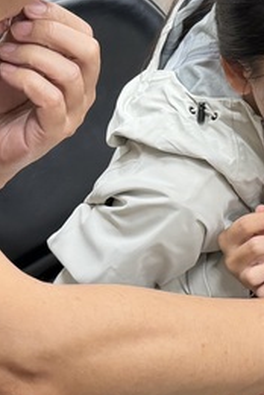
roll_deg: +7.7
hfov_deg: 11.7
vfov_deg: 17.8
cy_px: 225
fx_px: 1262
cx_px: 302
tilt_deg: -34.7
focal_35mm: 115
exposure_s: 1/60
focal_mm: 6.76
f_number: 1.78
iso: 160
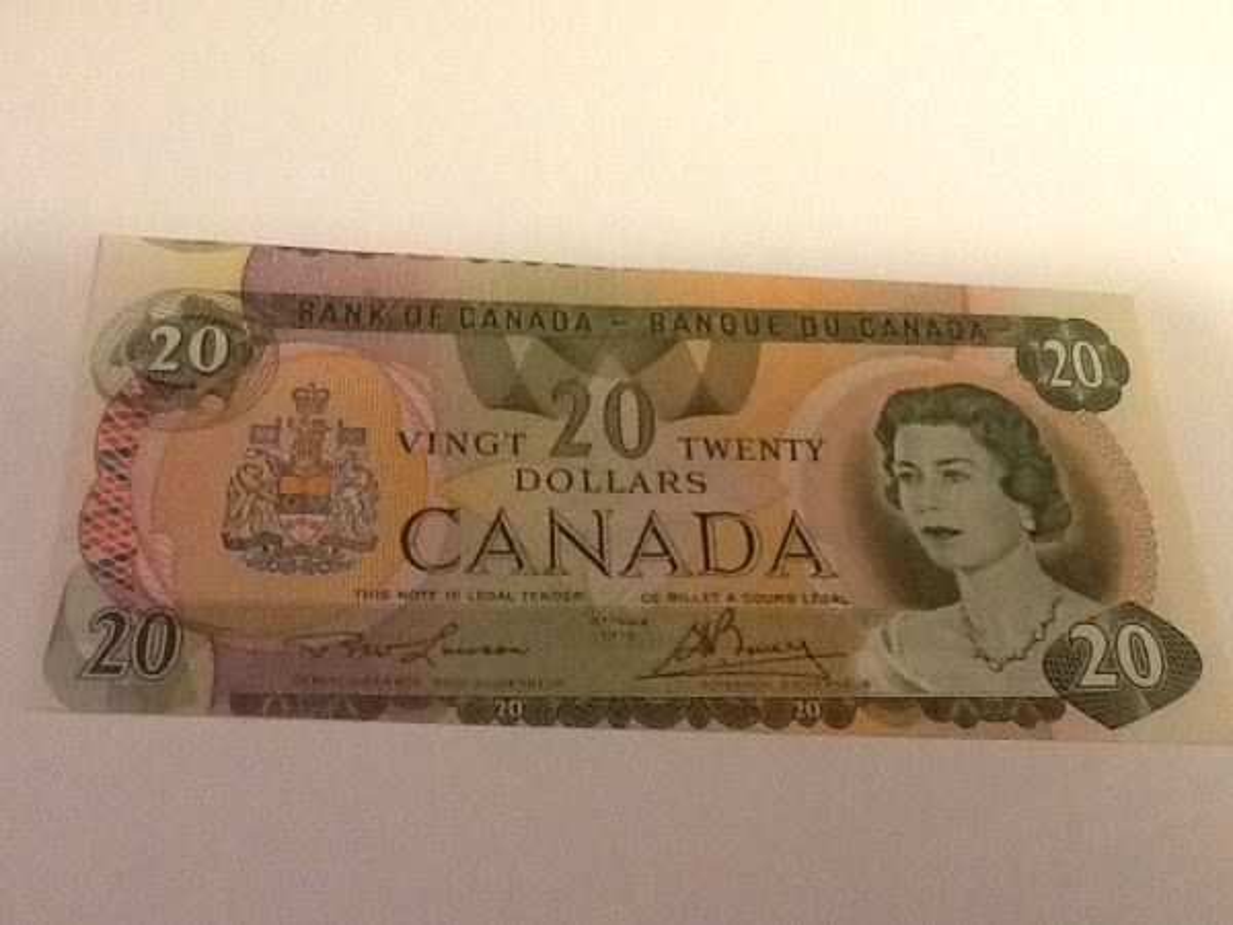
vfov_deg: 32.9
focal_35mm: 44
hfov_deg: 42.9
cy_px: 462
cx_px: 616
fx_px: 1567
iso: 320
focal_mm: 2.03
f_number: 2.4
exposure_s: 1/24
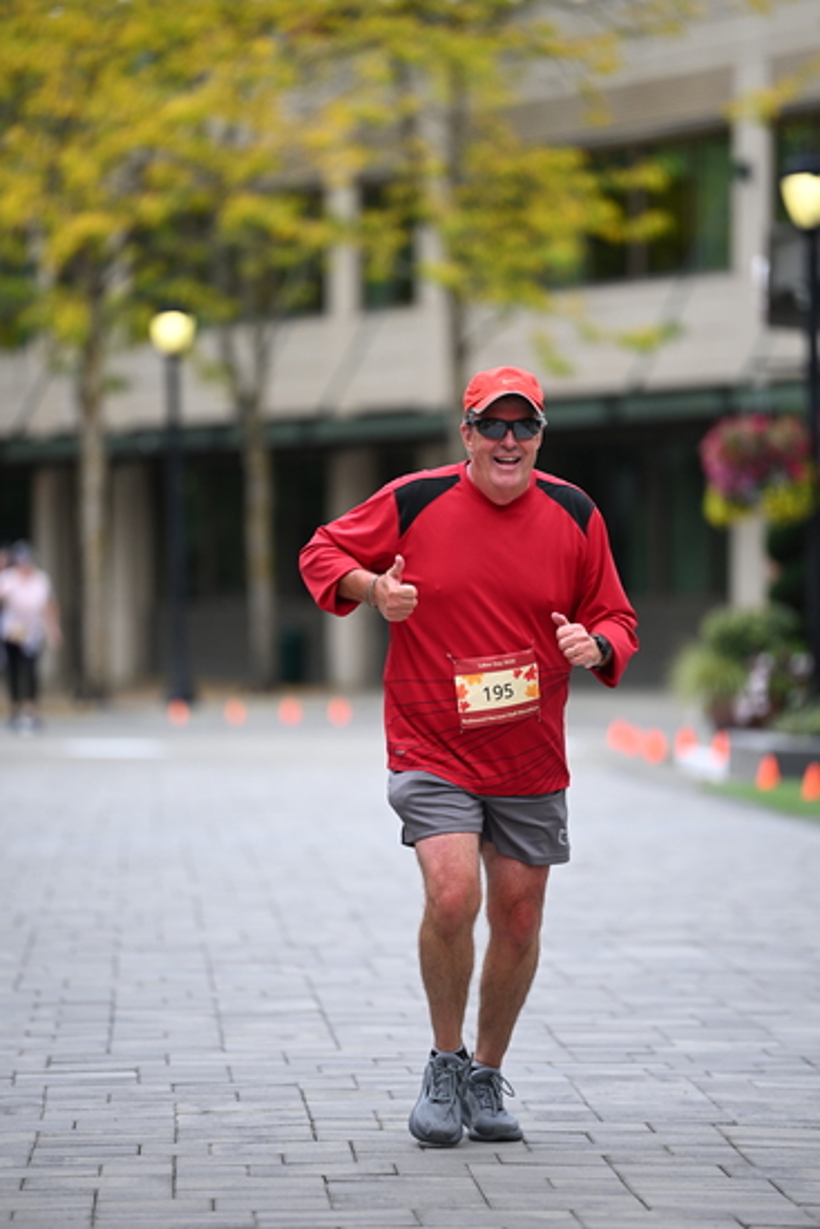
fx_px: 6829
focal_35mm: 200
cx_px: 410
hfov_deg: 6.9
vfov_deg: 10.3
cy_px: 614
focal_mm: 200
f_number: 2.8
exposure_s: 1/1600
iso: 640
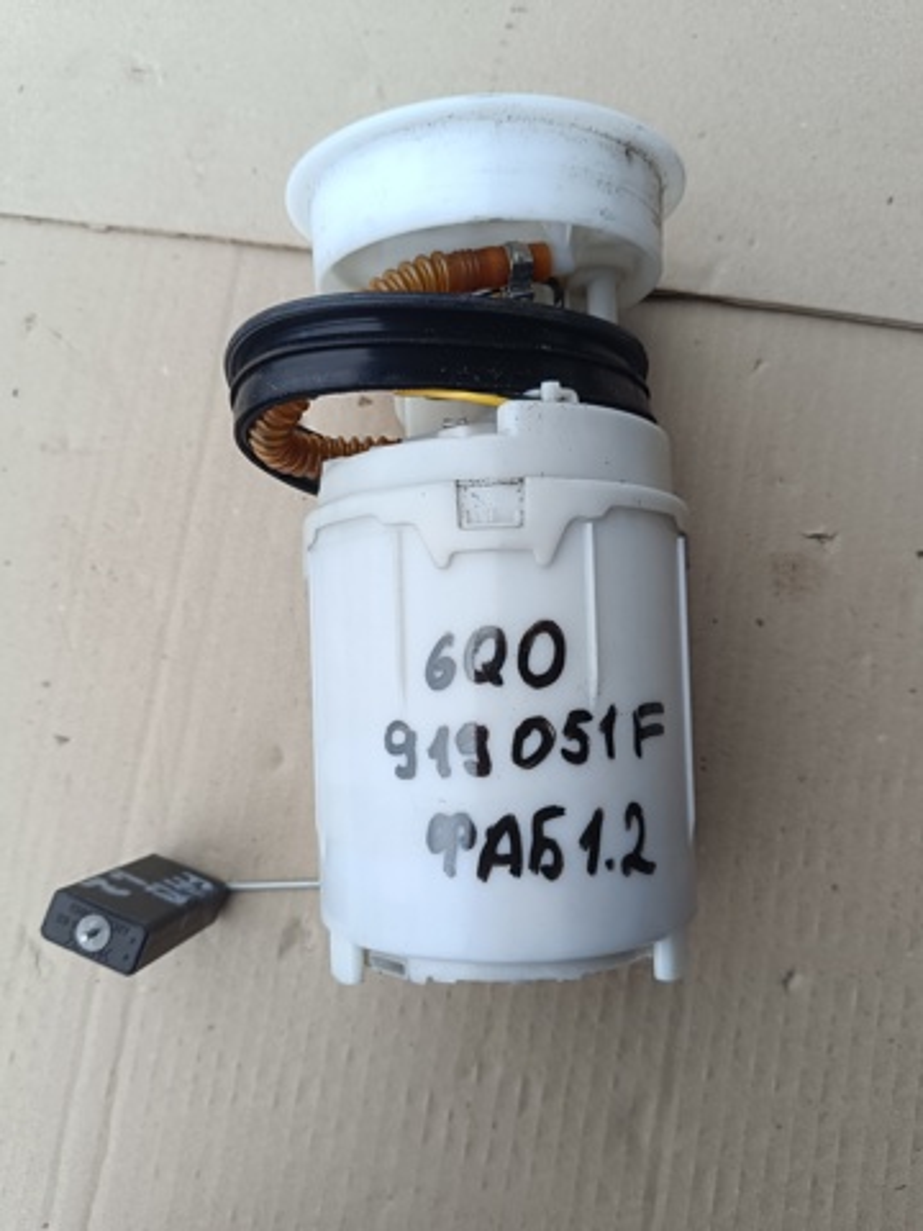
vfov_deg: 71.6
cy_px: 616
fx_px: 853
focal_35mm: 24
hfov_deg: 56.8
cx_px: 462
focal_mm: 5.59
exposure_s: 1/203
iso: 51
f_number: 1.88
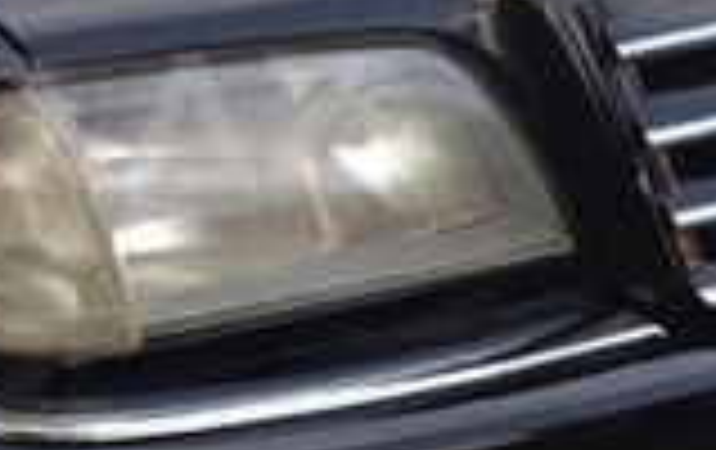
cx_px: -95
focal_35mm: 145
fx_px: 2834
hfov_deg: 14.0
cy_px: 119
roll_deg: +1.5
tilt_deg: -15.7
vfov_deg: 9.1
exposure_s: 1/259
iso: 50
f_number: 2.4
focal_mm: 4.12
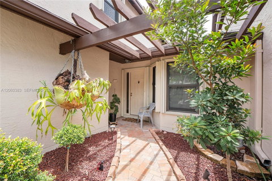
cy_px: 90
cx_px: 136
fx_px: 113
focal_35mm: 15
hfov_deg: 100.4
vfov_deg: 77.3
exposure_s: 1/250
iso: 500
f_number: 8
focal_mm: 10
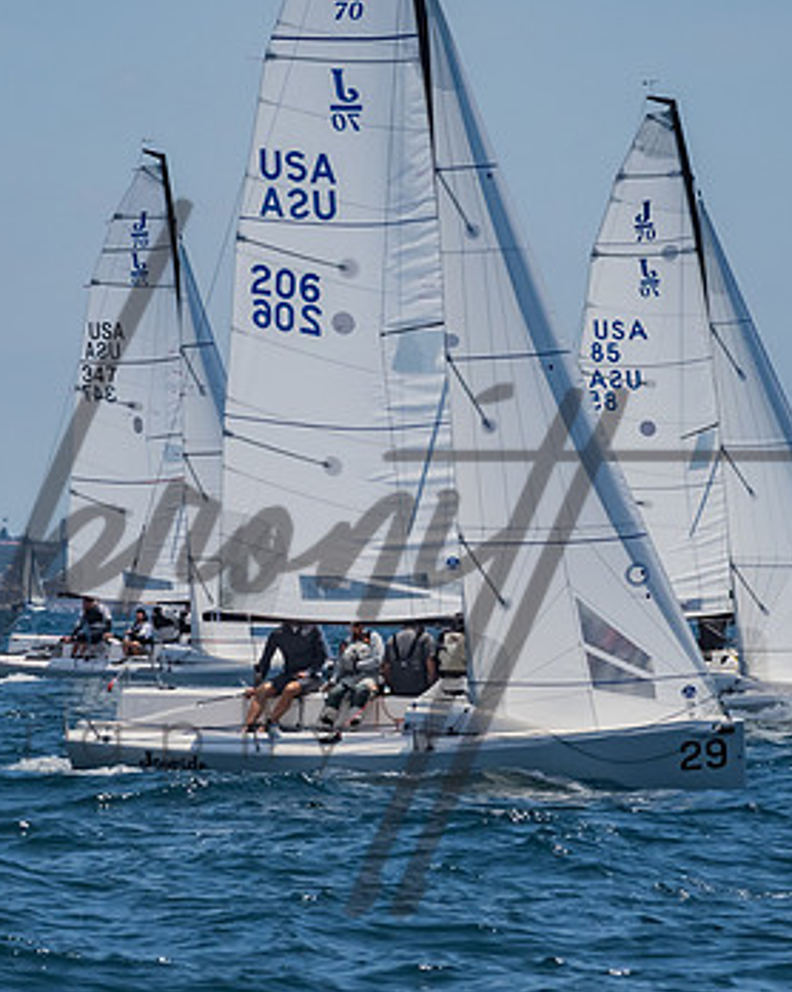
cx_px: 219
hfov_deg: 3.6
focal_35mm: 433
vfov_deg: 4.5
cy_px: 522
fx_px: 12698
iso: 640
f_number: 14
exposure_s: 1/1600
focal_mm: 185
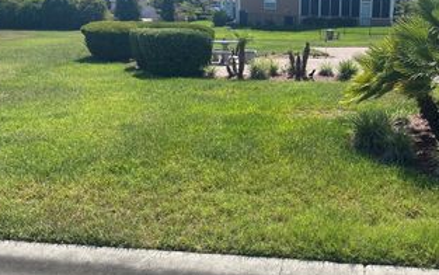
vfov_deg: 29.2
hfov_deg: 44.3
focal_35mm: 44
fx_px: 527
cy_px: 130
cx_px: 307
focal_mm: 4.25
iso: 32
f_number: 1.8
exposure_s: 1/2967
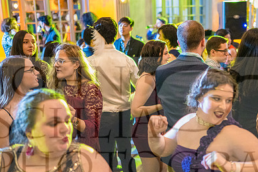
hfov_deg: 37.6
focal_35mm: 52
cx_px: 179
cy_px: 86
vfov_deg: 26.0
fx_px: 373
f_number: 1.4
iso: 8000
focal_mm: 35
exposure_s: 1/50
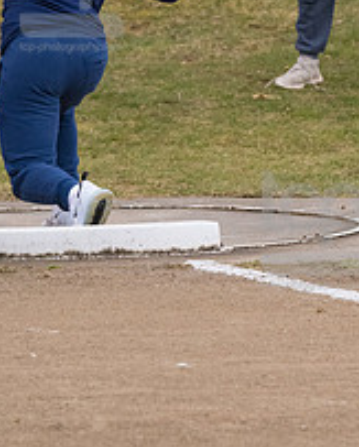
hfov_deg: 3.2
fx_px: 6374
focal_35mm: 481
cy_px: -9
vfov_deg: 4.0
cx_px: 72
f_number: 5
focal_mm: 155
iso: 2000
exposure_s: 1/2000
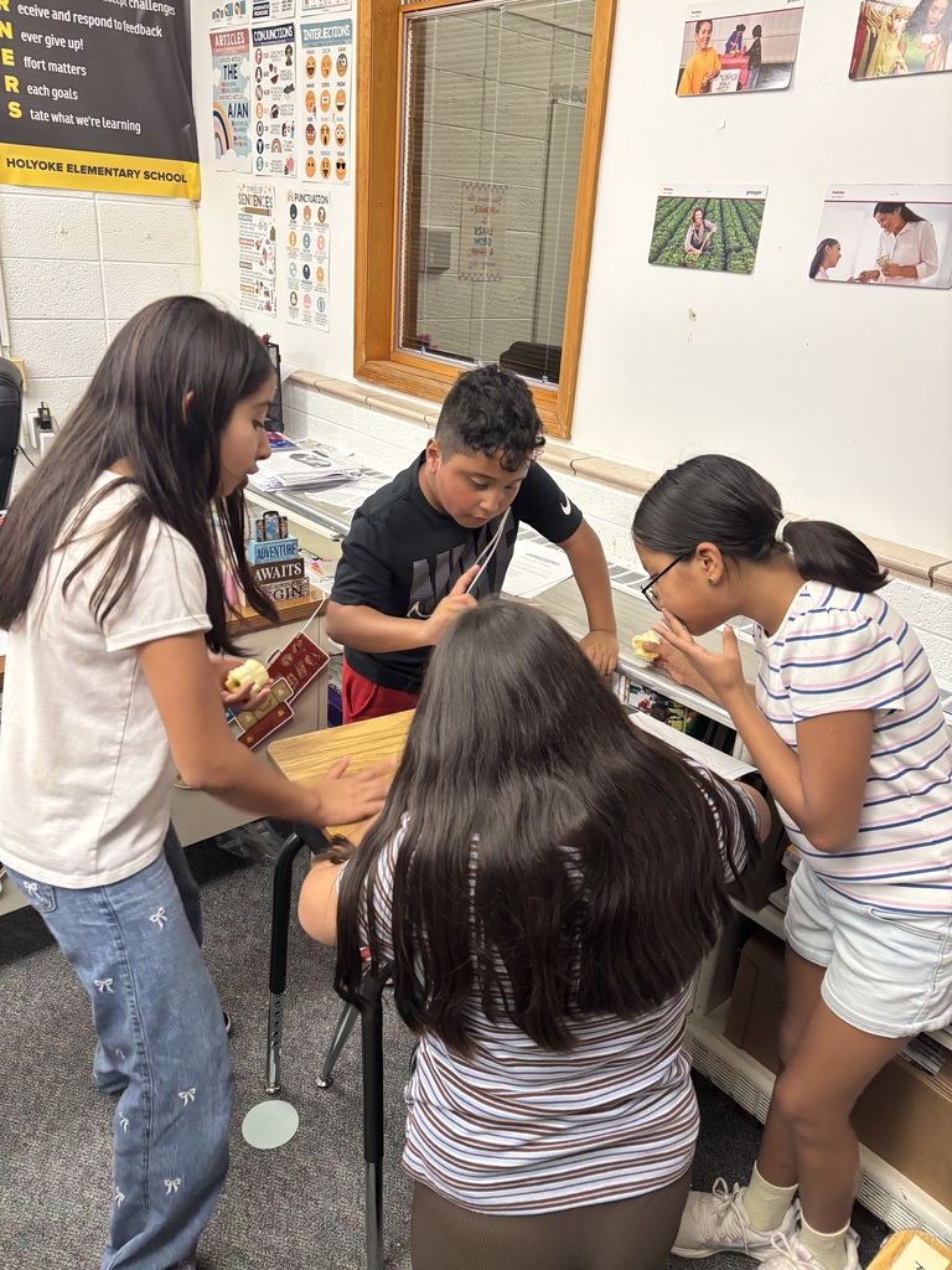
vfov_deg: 67.3
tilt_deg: -23.0
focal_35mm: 26
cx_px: 476
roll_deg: -3.8
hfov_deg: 53.1
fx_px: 953
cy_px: 635
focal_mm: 5.96
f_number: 1.6
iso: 250
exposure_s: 1/60
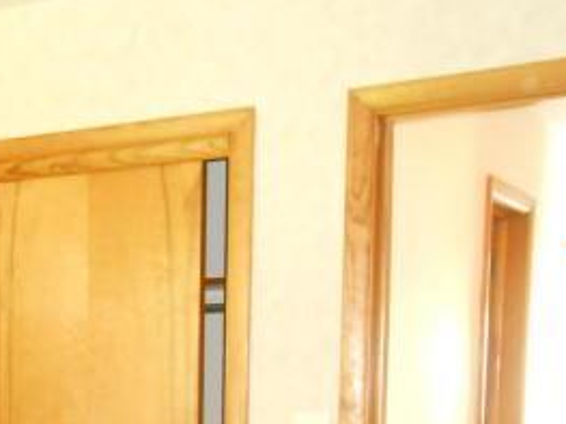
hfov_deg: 25.1
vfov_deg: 19.0
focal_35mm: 73
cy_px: 510
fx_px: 1193
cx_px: -26
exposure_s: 1/10
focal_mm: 5.3
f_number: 3.8
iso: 800
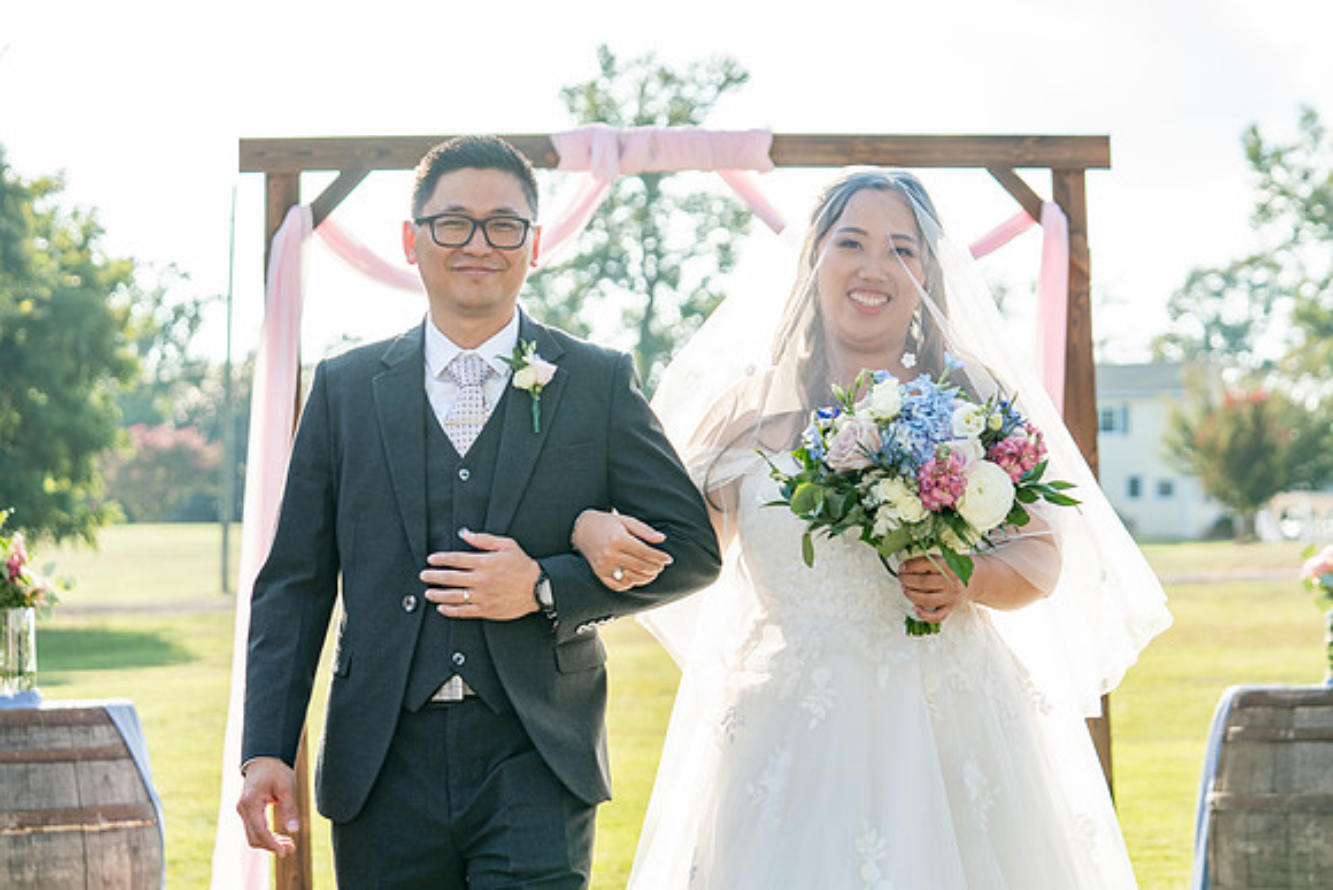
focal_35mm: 86
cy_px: 536
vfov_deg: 15.9
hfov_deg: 23.7
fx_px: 3176
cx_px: 693
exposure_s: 1/250
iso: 100
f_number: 4
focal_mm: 70
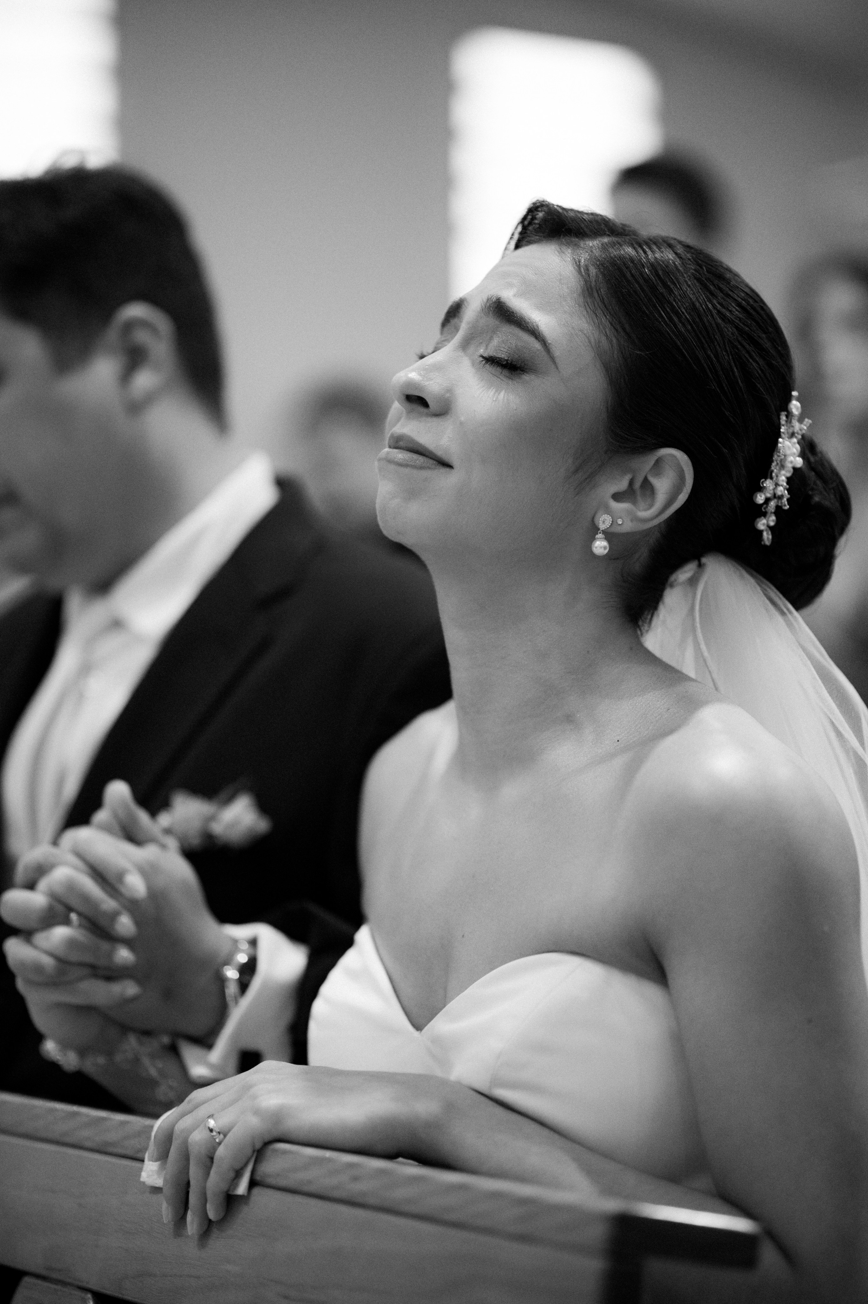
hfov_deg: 16.0
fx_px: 3078
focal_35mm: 85
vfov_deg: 23.9
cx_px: 434
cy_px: 652
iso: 2500
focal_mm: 85
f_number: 2
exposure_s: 1/320
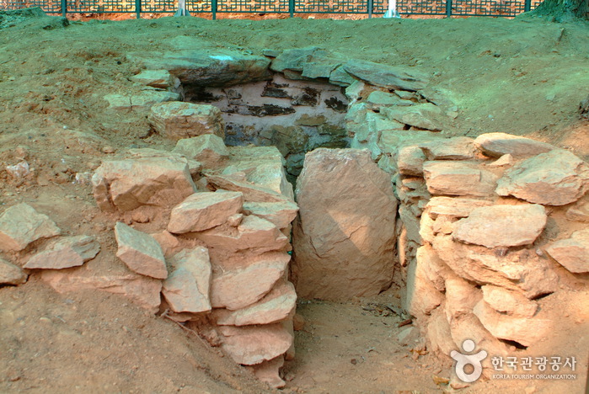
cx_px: 294
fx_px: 688
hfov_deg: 46.3
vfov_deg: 32.0
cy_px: 197
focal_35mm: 42
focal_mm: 28
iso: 100
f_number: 4
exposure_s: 1/60
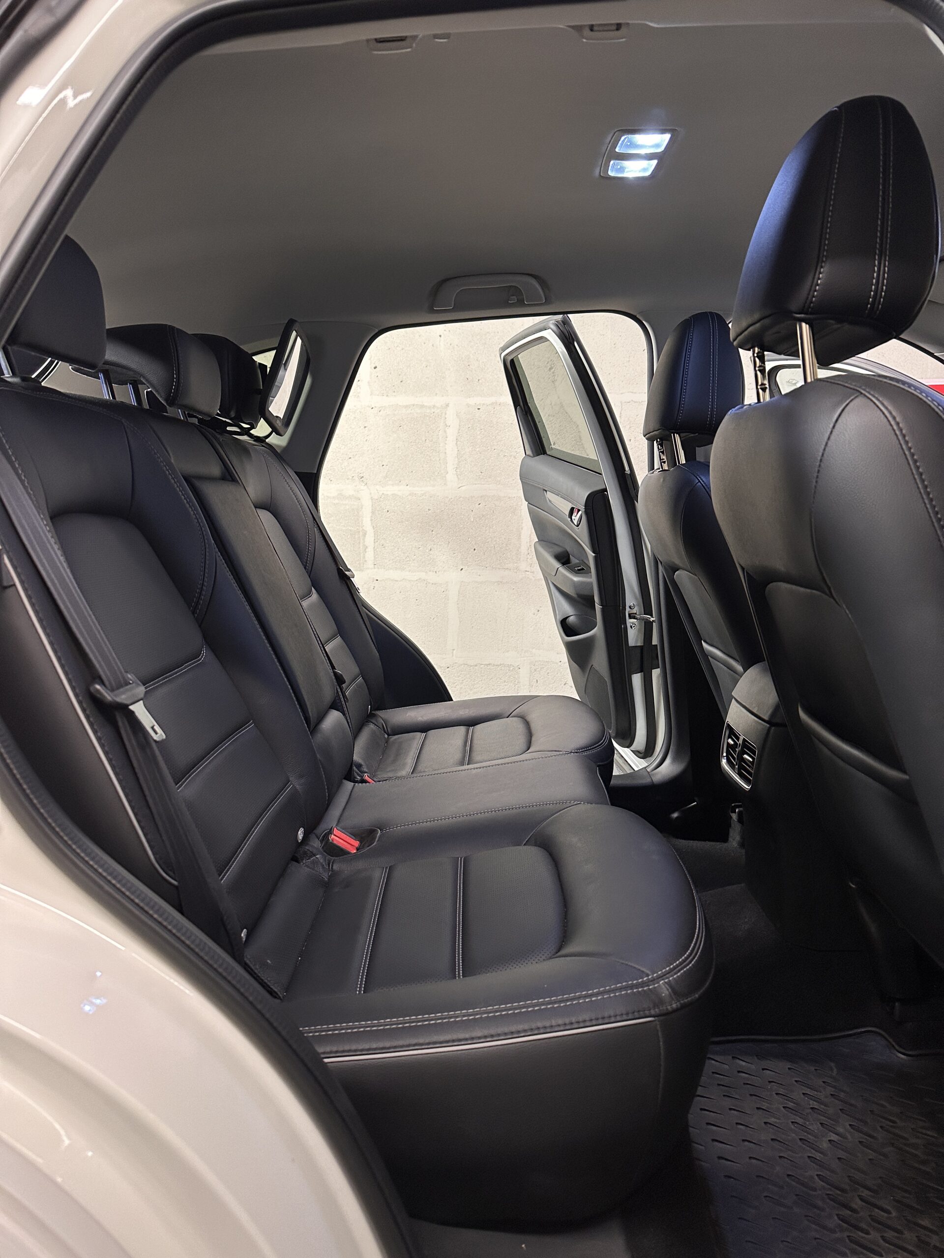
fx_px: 873
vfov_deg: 71.6
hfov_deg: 56.8
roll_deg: +0.1
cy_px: 629
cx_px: 472
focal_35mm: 24
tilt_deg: -7.5
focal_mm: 6.86
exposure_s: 1/100
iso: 200
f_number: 1.78
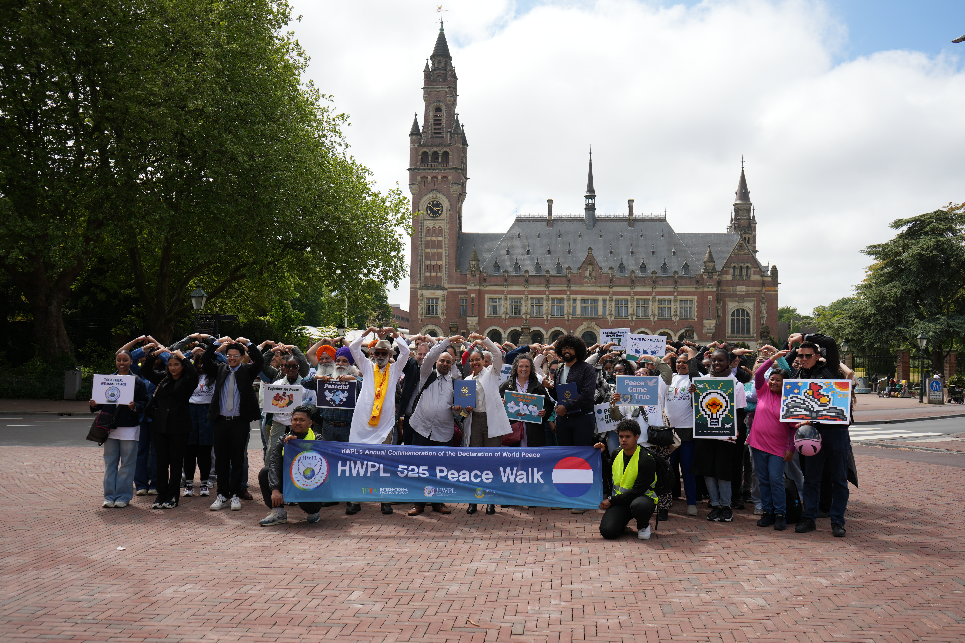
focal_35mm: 31
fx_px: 831
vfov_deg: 42.3
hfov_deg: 60.3
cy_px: 322
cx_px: 482
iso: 100
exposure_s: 1/500
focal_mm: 31
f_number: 5.6
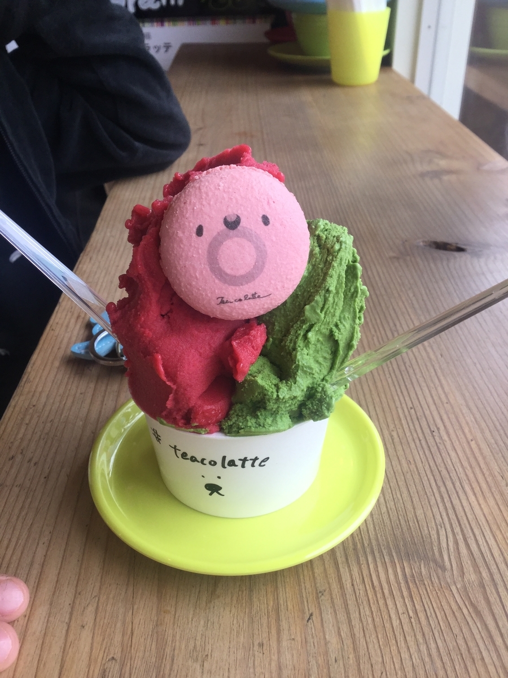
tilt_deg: -32.5
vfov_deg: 58.4
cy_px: 339
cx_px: 254
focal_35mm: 31
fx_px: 607
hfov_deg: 45.4
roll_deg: +2.2
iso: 40
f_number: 2.4
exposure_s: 1/120
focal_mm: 3.3
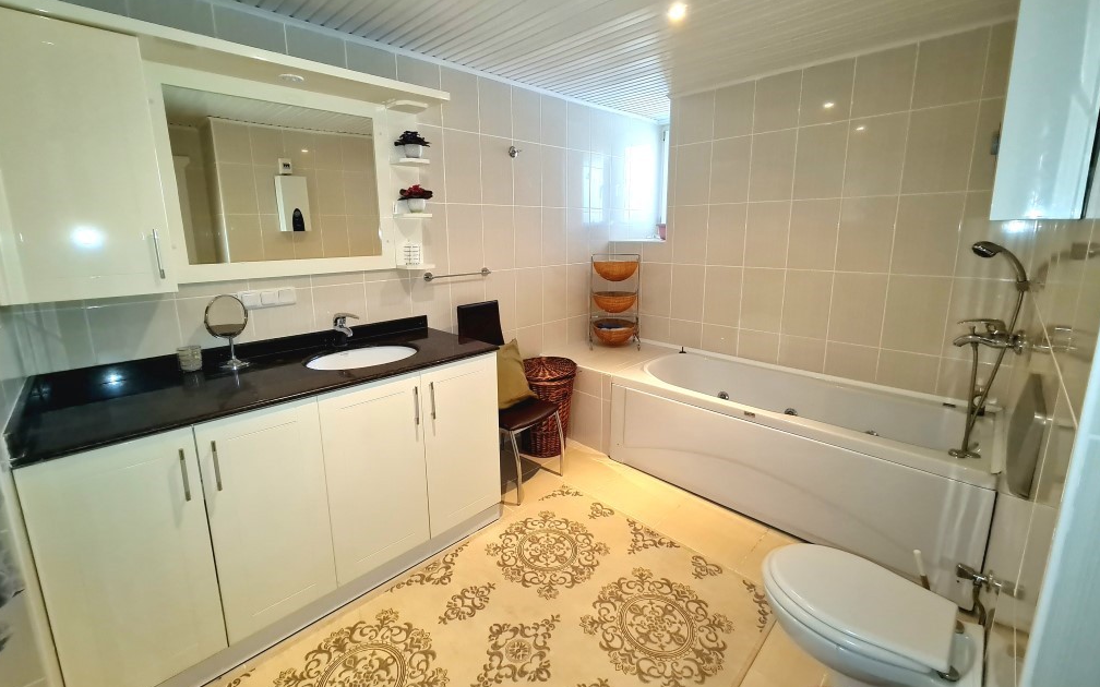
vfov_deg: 78.5
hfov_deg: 105.3
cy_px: 318
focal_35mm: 14
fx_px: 420
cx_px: 546
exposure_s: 1/33
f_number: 2.2
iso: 320
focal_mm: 2.2
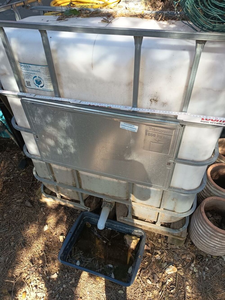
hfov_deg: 56.8
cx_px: 112
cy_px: 150
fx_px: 208
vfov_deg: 71.6
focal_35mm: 24
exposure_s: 1/100
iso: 156
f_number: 1.7
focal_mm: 5.24
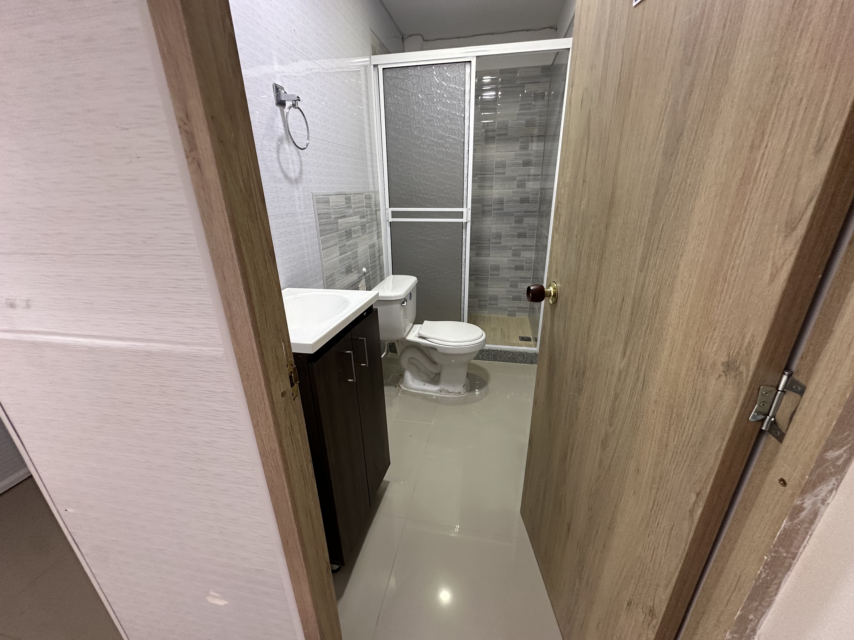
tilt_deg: -15.9
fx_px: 345
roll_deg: +1.2
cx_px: 427
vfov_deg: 85.7
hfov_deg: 102.1
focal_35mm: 14
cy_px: 320
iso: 200
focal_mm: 2.22
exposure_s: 1/60
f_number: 2.2
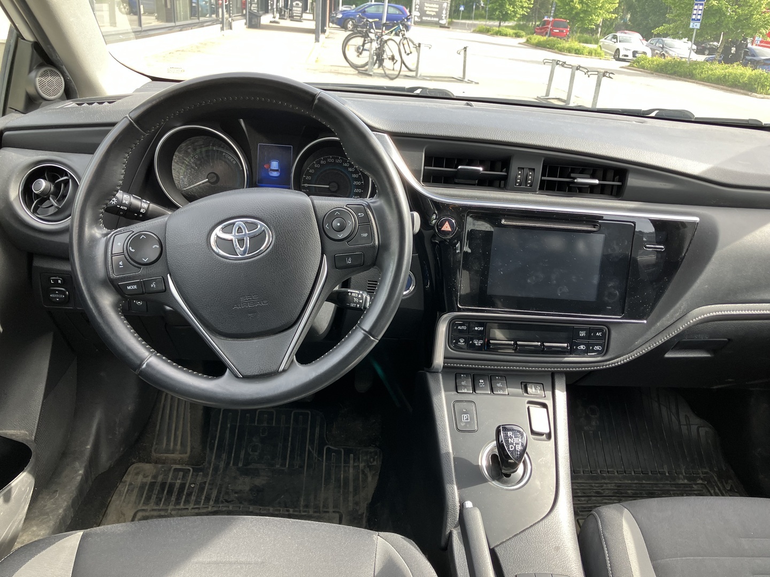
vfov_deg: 49.7
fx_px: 623
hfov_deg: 63.4
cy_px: 288
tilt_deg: -22.9
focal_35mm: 28
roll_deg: -5.1
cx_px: 385
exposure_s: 1/121
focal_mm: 3.99
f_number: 1.8
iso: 50
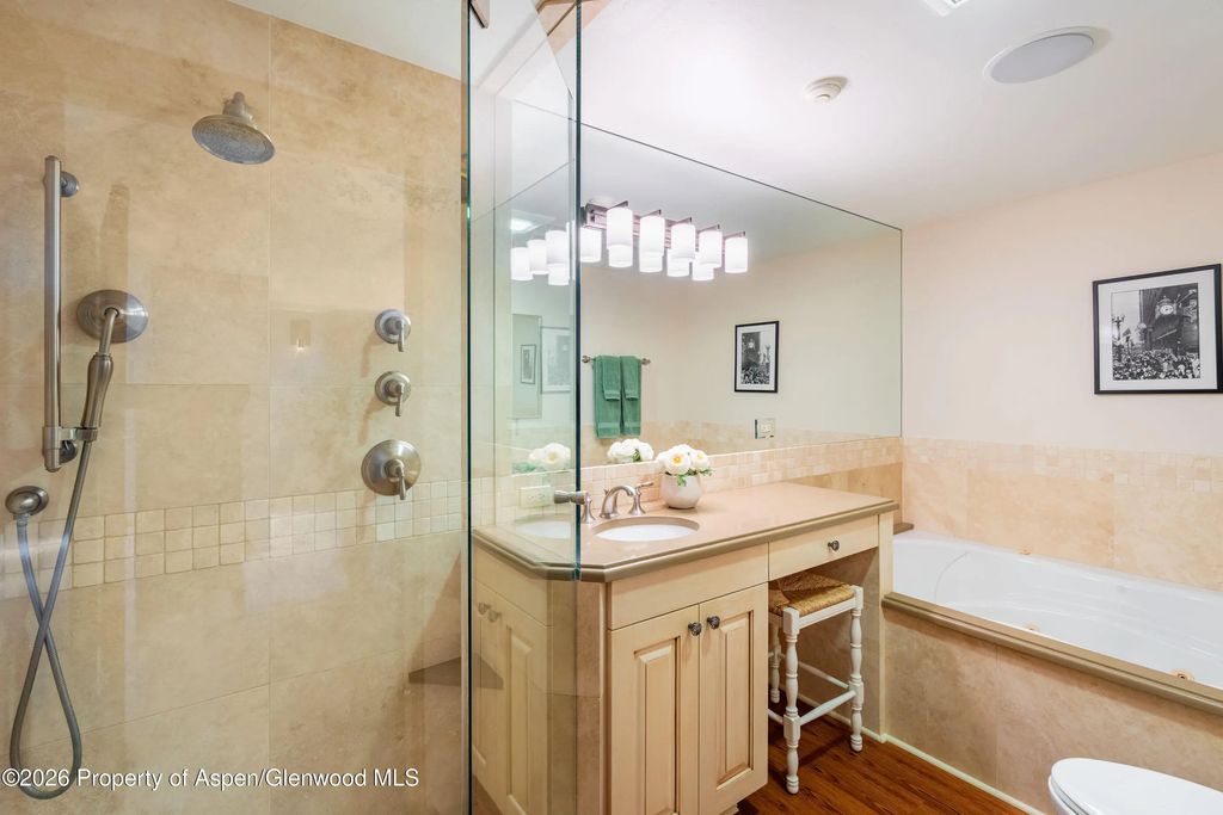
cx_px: 612
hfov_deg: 96.7
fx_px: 544
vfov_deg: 73.8
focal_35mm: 16
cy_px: 408
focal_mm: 16
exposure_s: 1/20
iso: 400
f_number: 11
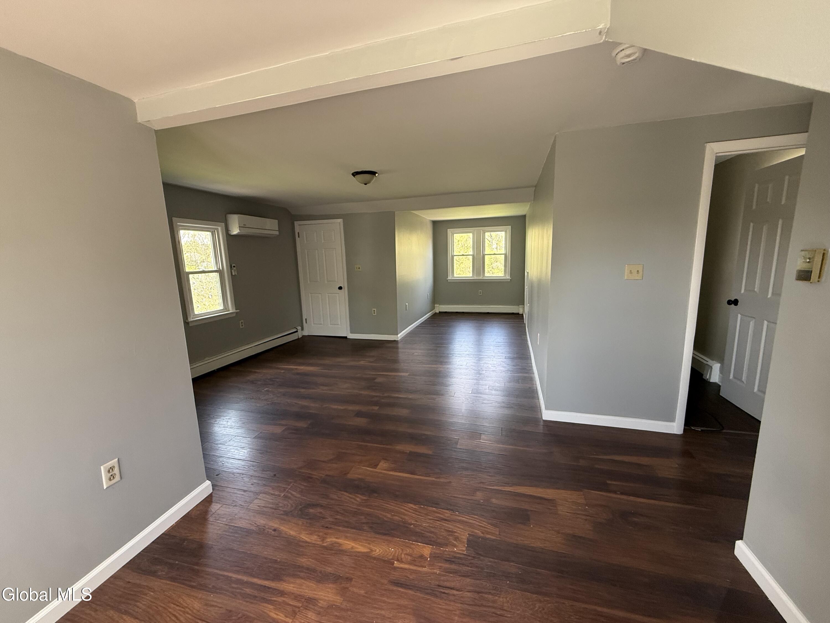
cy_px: 312
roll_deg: +1.6
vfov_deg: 85.7
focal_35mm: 14
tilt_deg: -9.3
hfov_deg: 102.1
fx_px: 336
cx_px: 415
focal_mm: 2.22
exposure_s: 1/99
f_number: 2.2
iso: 250
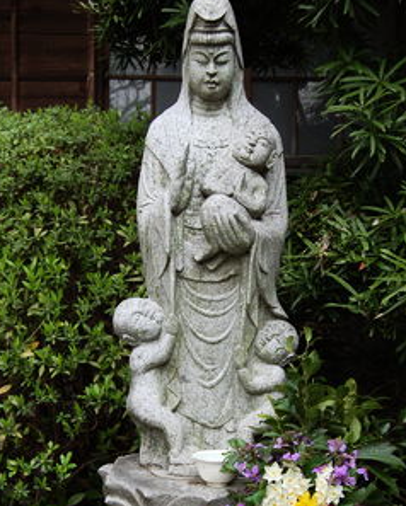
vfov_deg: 31.7
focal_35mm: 59
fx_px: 885
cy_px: 341
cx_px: 190
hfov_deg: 25.8
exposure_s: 1/160
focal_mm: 26
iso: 200
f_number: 6.3
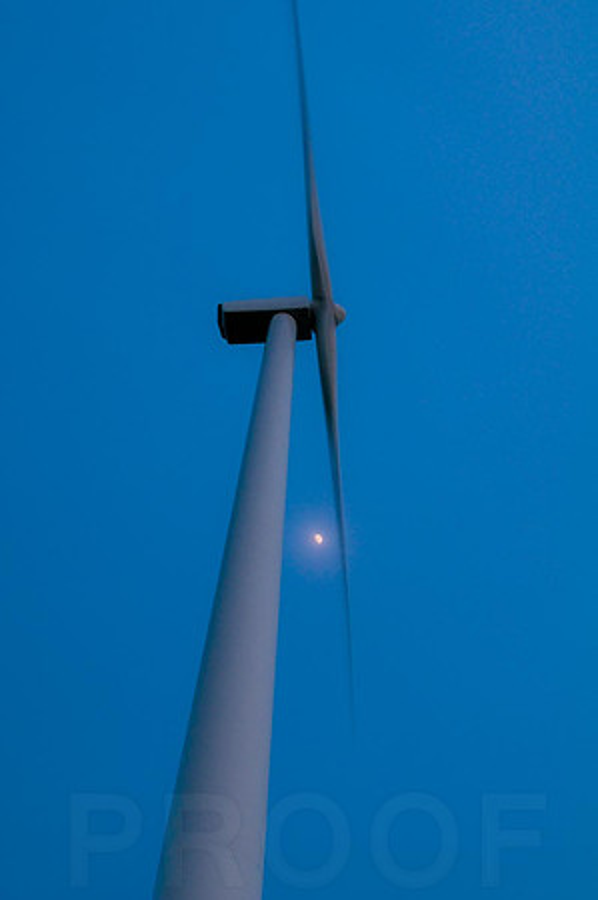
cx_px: 299
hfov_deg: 36.8
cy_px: 450
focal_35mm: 36
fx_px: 899
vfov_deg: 53.2
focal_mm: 24
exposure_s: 3
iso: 200
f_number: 13
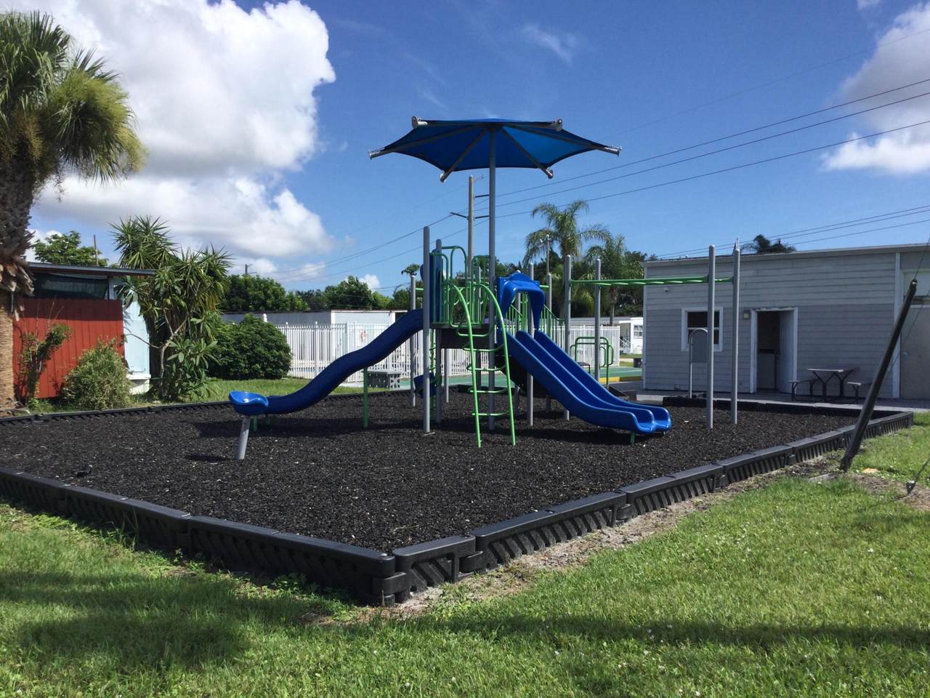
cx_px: 465
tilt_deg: -0.8
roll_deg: -2.5
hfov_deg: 58.4
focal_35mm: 31
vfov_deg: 45.4
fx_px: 833
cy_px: 349
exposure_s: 1/1274
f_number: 2.4
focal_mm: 3.3
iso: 25
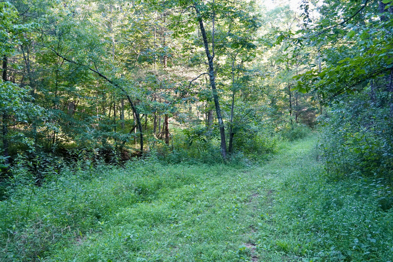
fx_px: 458
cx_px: 196
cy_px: 131
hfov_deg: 46.4
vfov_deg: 31.9
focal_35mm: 42
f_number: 4.5
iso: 2000
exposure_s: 1/160
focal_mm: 28
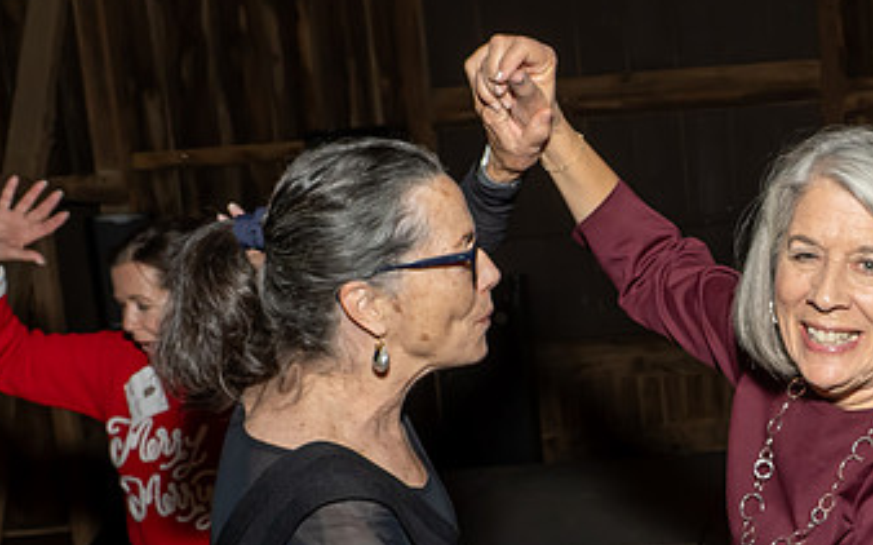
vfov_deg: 21.6
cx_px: 779
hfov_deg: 32.9
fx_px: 1403
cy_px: 453
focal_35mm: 59
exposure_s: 1/250
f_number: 8
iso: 640
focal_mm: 17
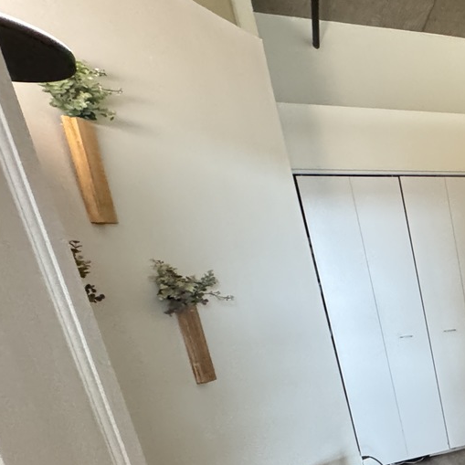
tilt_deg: -15.5
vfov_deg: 44.0
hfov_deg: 31.4
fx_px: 532
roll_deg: +4.3
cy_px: 398
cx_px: 653
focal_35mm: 35
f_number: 2.2
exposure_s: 1/60
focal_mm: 2.22
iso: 500
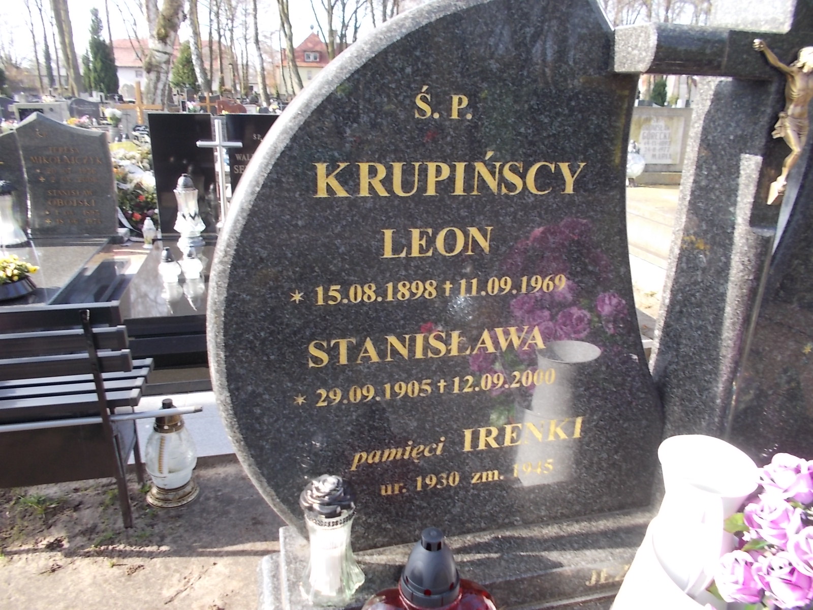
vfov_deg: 53.1
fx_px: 611
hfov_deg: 67.3
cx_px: 406
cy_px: 305
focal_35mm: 26
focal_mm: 4.6
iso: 80
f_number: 3.2
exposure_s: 1/125
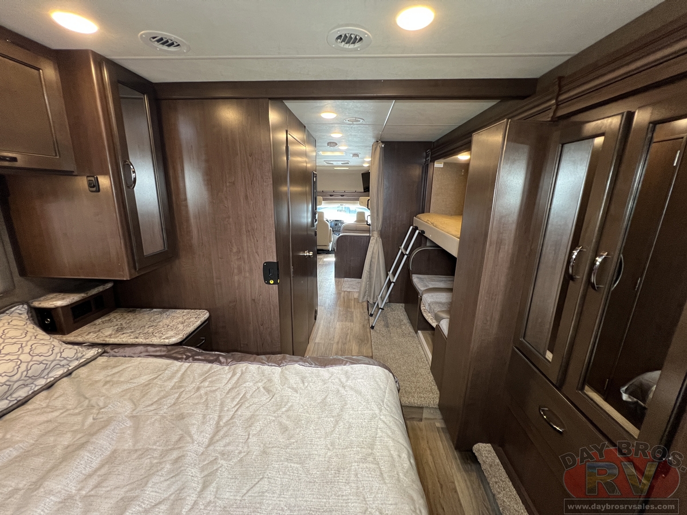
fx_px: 258
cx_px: 344
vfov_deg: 89.9
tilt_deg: -14.6
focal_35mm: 13
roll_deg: -1.6
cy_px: 258
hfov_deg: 106.2
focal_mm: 1.57
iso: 250
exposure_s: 1/84
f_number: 1.8
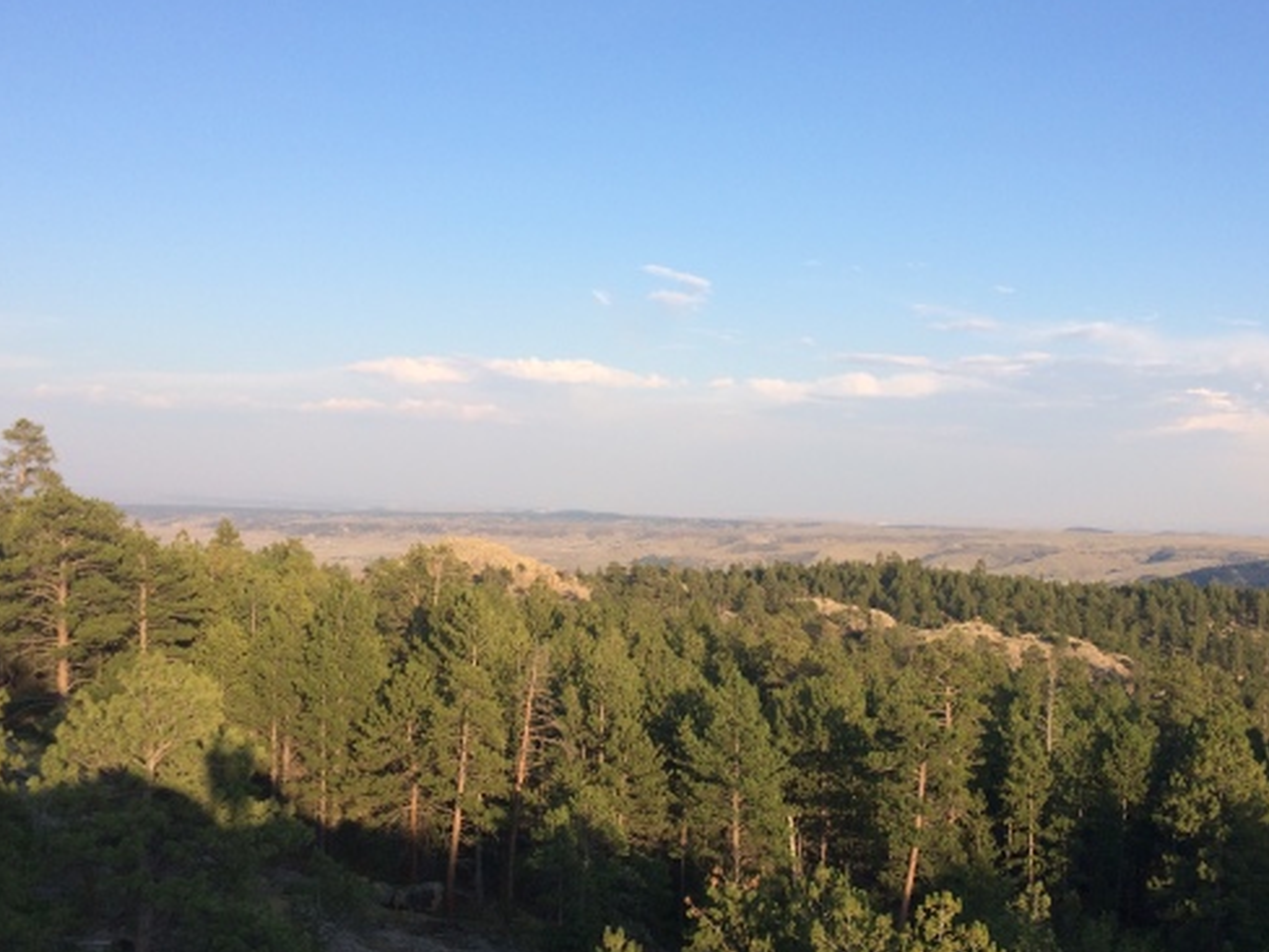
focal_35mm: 38
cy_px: 512
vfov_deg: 37.7
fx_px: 1393
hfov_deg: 48.8
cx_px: 718
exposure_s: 1/1080
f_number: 2.2
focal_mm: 4.15
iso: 32
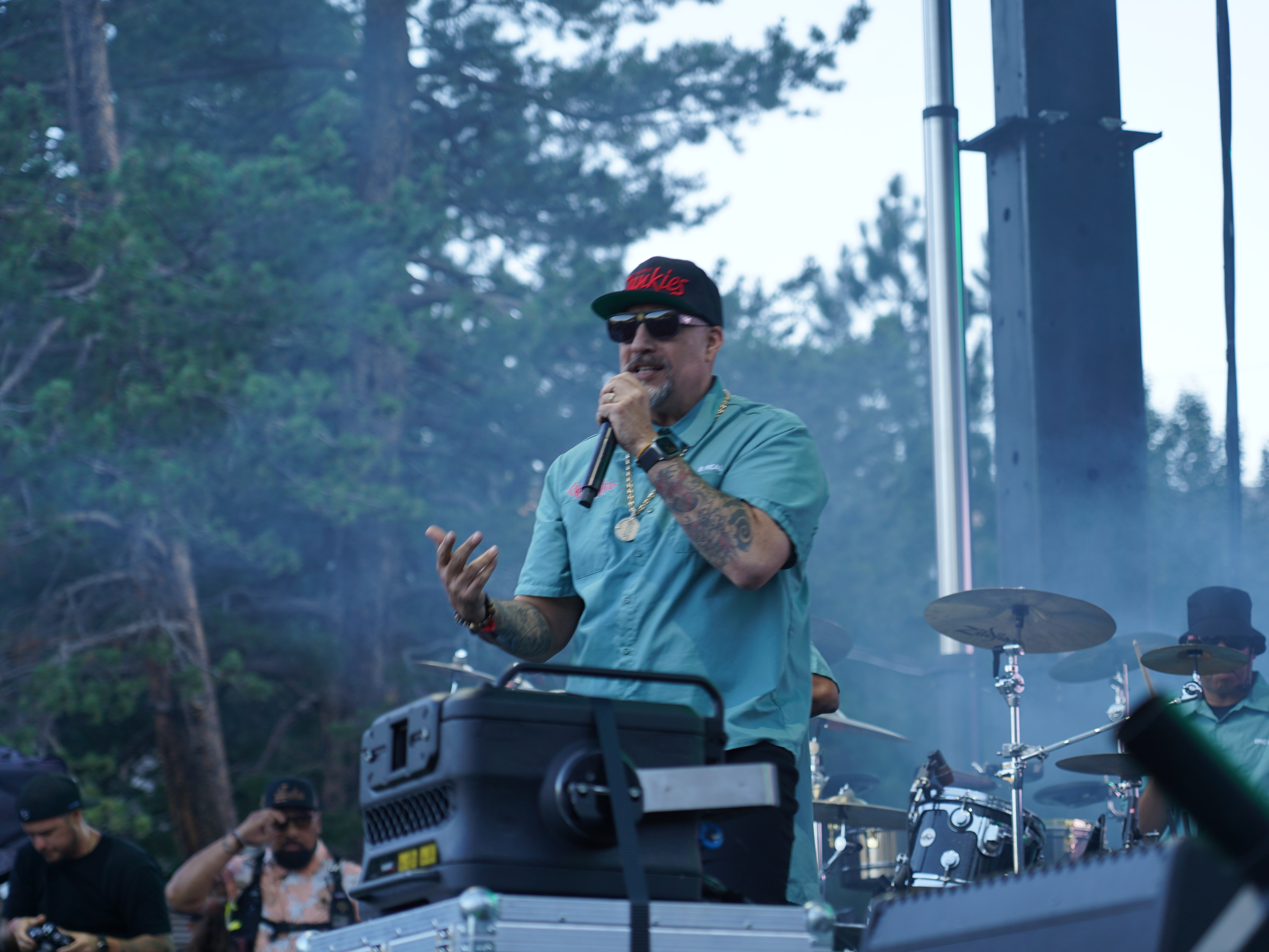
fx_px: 4179
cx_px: 635
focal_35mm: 114
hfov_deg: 17.3
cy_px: 475
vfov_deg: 13.0
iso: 160
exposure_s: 1/125
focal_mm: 105
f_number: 4
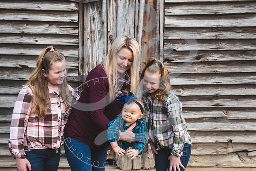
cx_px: 132
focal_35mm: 55
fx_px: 390
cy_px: 85
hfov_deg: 36.3
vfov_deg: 24.7
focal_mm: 52
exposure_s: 1/400
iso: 500
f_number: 4
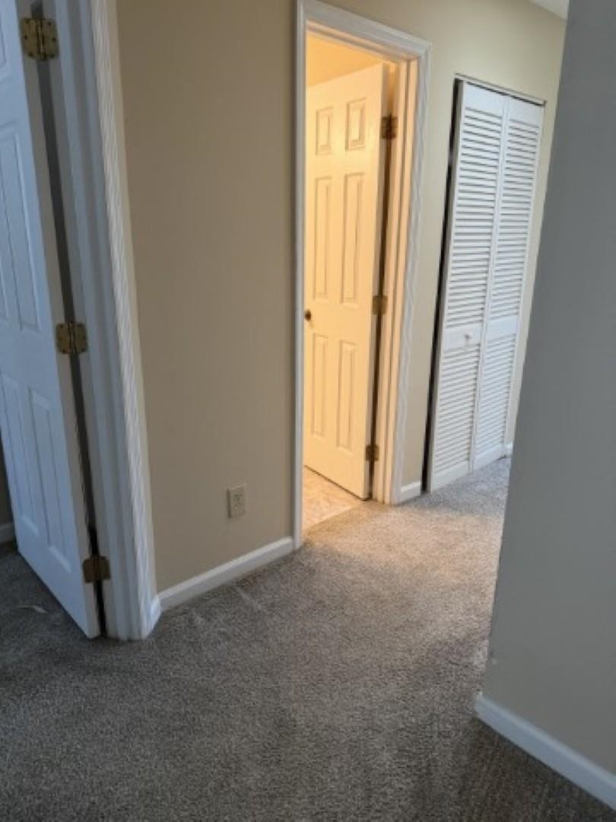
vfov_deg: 71.6
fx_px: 569
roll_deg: -1.1
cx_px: 308
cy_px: 411
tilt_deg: -16.4
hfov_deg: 56.8
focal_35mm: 24
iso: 320
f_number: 1.78
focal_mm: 6.76
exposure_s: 1/60
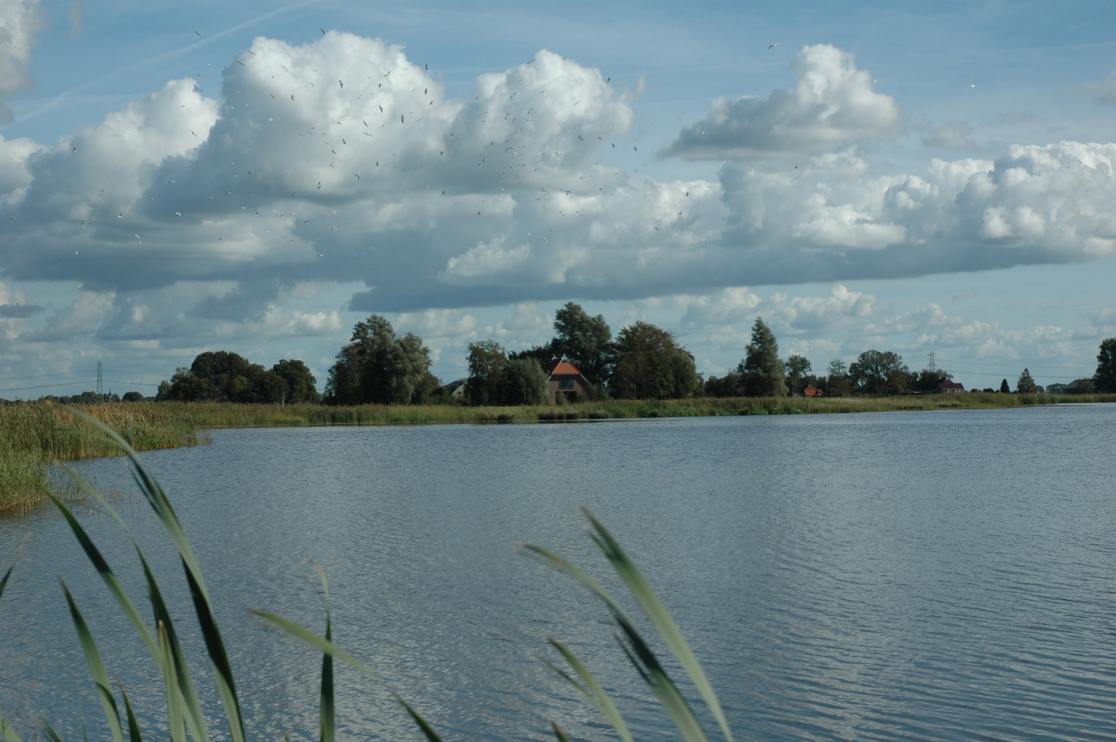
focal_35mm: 60
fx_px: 1858
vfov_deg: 22.6
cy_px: 371
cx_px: 558
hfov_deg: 33.4
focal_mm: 40
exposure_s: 1/500
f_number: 11
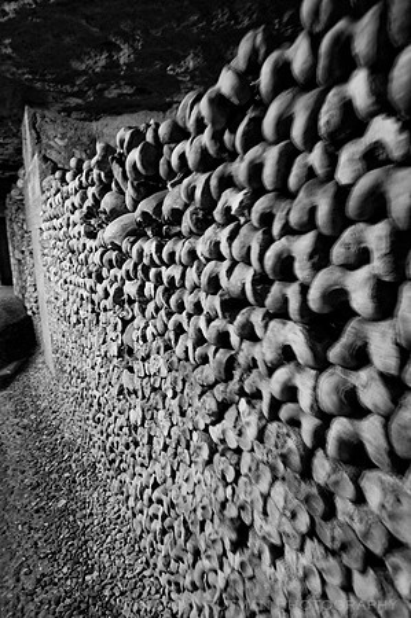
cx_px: 206
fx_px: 309
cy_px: 309
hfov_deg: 67.3
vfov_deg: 90.1
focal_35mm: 18
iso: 200
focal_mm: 12
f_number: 4
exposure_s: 1
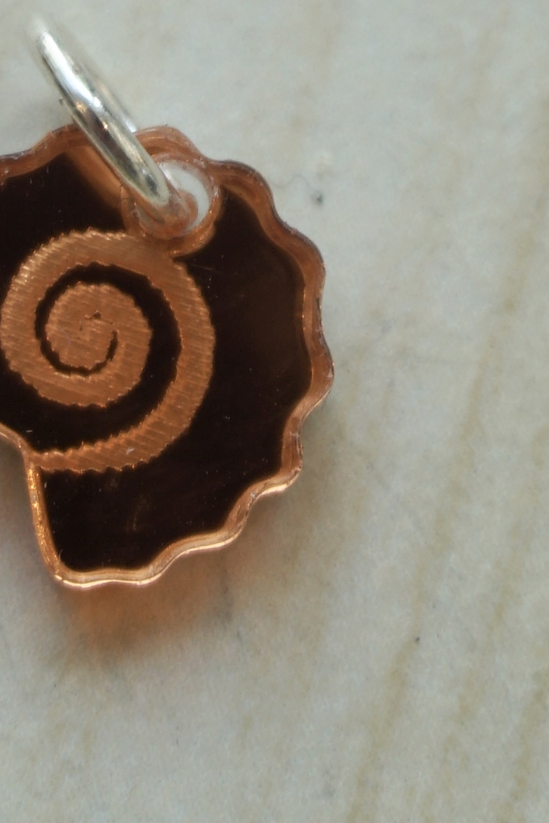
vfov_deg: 9.8
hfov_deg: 6.6
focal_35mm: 207
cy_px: -126
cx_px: 232
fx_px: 4724
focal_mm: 27
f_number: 5
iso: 100
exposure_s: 1/80
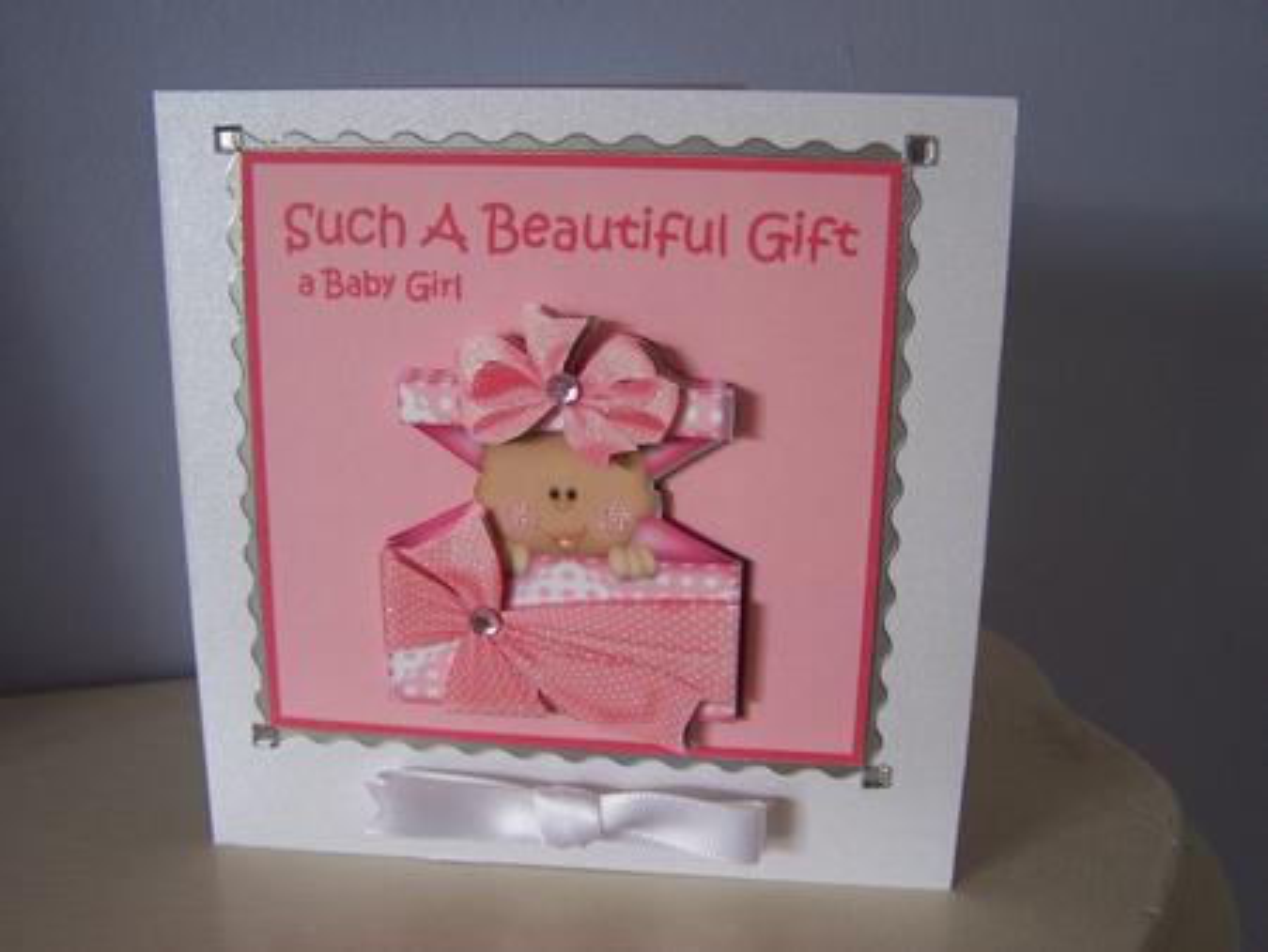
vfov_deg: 37.8
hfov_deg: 49.0
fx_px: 1393
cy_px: 476
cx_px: 634
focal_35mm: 38
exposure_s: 1/30
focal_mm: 6.3
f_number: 2.8
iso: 140
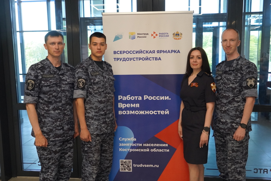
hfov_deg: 53.1
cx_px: 136
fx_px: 271
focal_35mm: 36
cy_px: 90
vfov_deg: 36.9
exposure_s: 1/160
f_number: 4
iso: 2500
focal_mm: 24
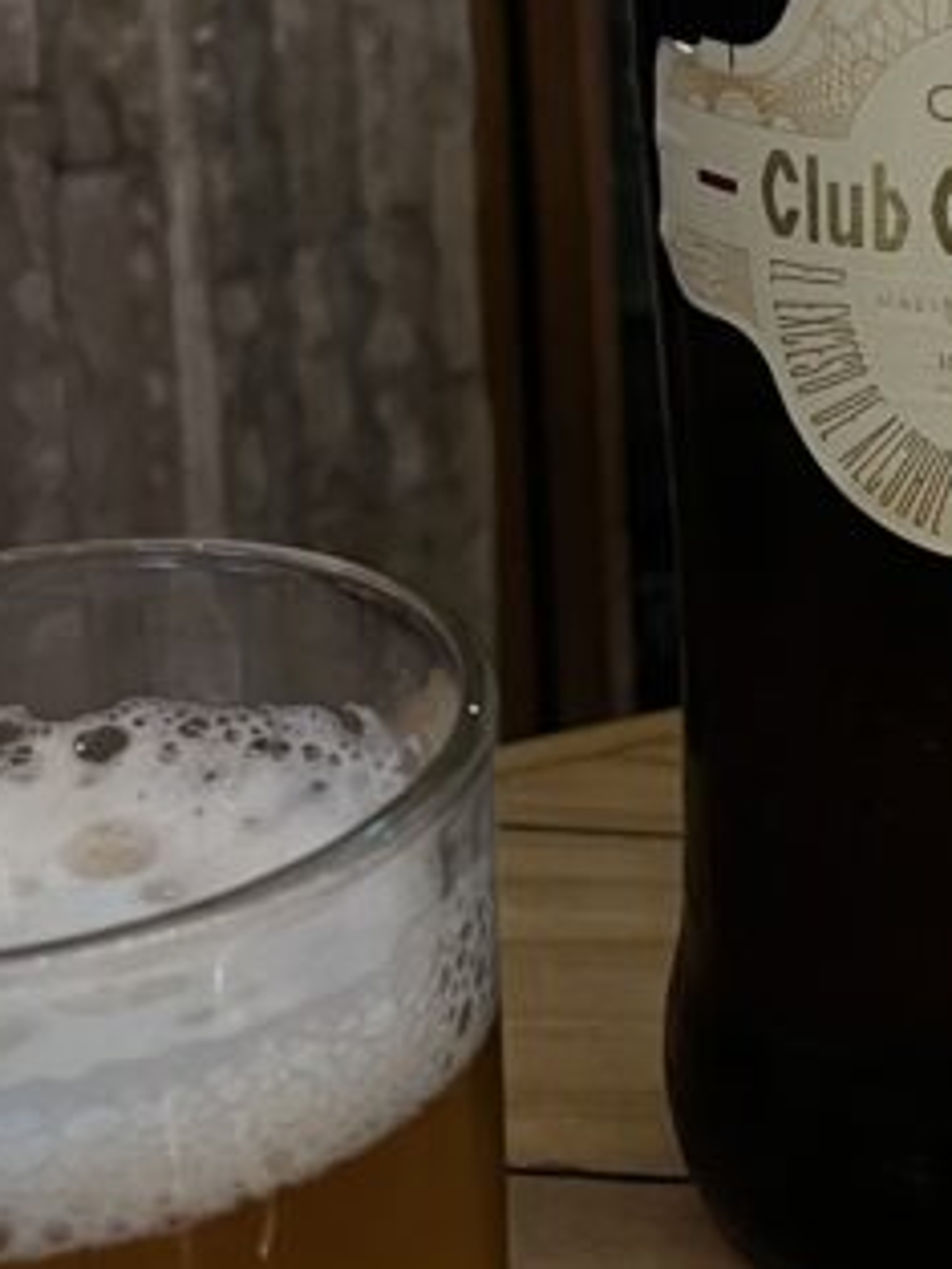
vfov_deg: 22.7
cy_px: 280
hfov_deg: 16.9
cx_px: 1013
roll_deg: +3.1
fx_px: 3115
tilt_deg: -15.2
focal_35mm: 85
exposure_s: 1/60
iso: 320
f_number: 1.6
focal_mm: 4.2
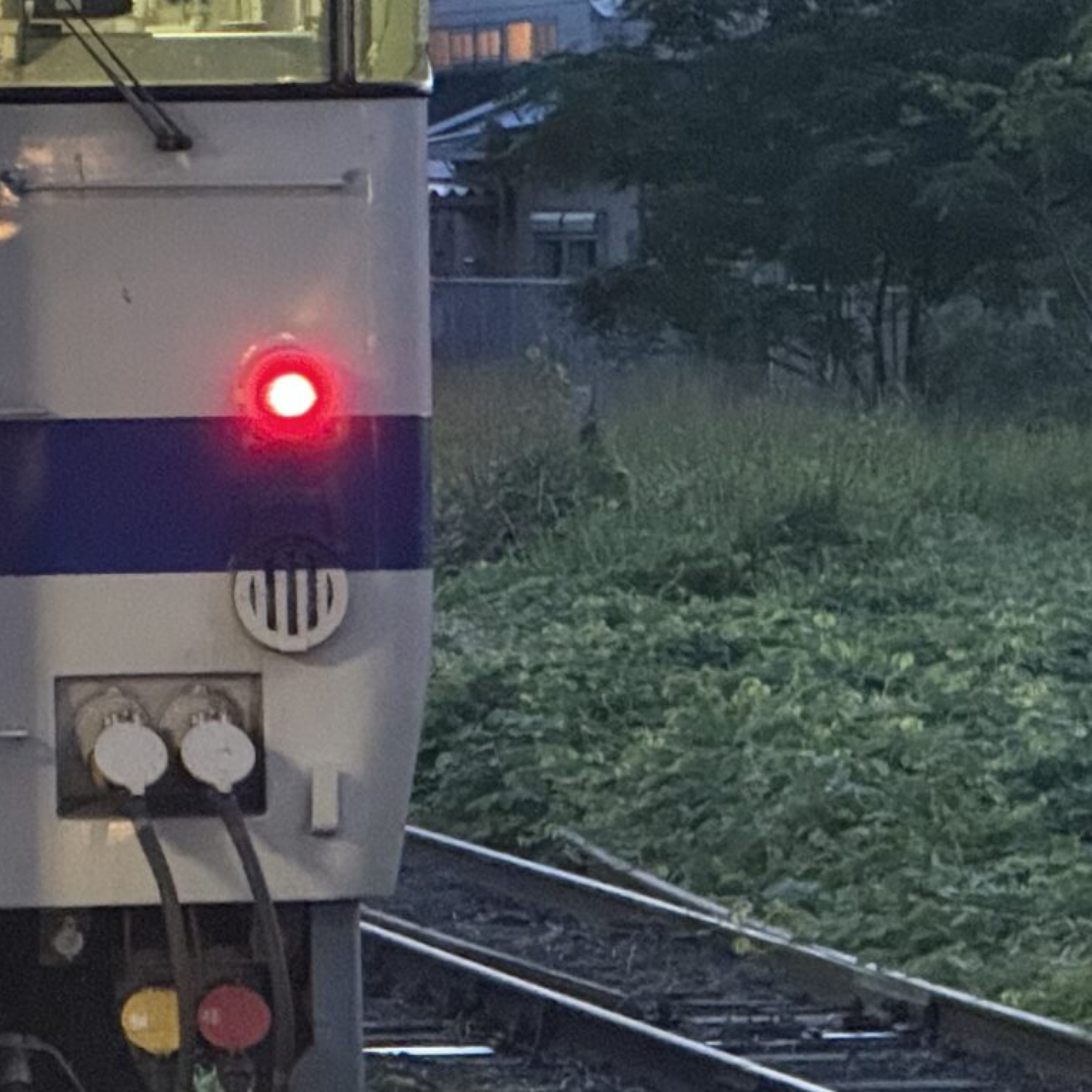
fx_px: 12670
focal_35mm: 355
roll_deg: +0.5
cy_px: 431
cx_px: -370
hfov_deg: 4.9
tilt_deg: -0.8
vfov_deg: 4.9
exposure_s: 1/30
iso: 1600
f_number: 2.8
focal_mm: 15.66
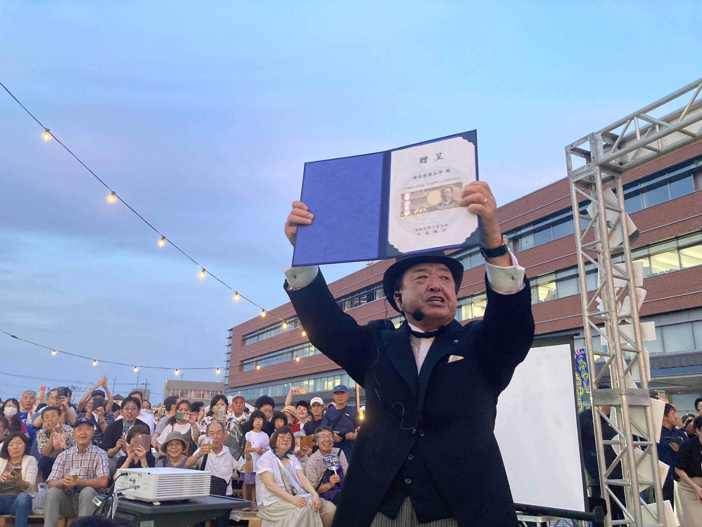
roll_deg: -1.9
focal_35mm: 28
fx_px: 568
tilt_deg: +16.7
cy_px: 264
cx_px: 351
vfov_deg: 49.7
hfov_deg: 63.4
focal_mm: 3.99
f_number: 1.8
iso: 125
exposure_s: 1/50
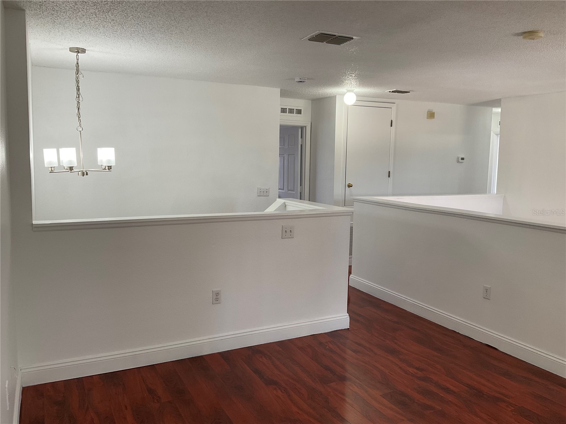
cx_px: 283
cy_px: 212
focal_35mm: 29
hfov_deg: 61.7
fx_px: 474
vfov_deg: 48.2
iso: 50
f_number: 1.8
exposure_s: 1/120
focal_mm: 3
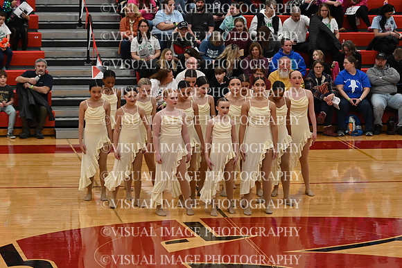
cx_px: 201
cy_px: 134
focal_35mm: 150
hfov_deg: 13.7
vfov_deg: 9.2
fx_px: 1675
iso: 5000
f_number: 4
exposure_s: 1/400
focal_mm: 100
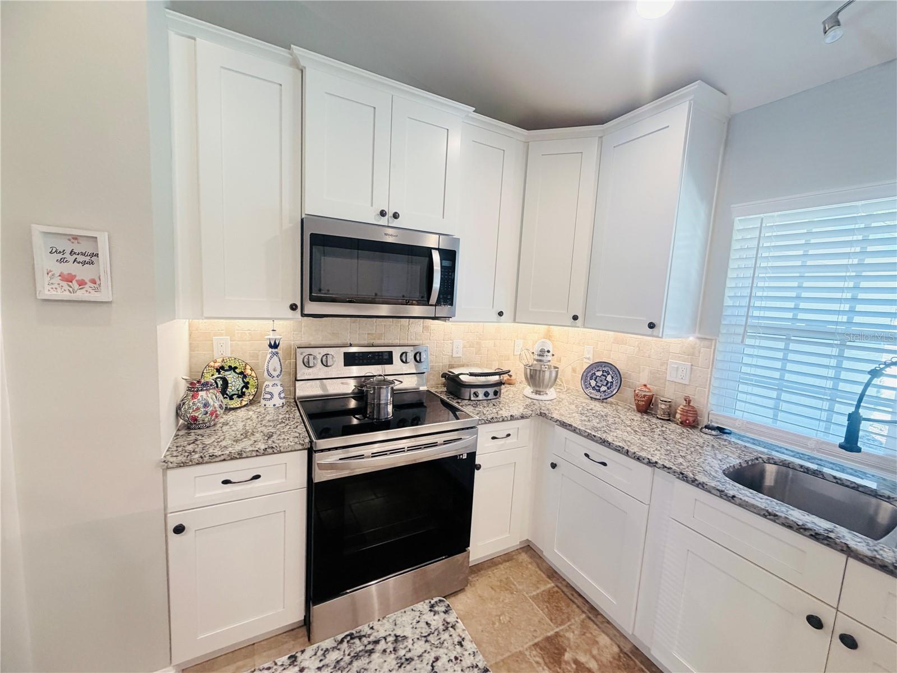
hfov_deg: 102.1
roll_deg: -1.9
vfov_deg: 85.7
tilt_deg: -6.1
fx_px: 363
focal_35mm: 14
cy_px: 336
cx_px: 448
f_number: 2.2
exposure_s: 1/120
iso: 250
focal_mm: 2.22
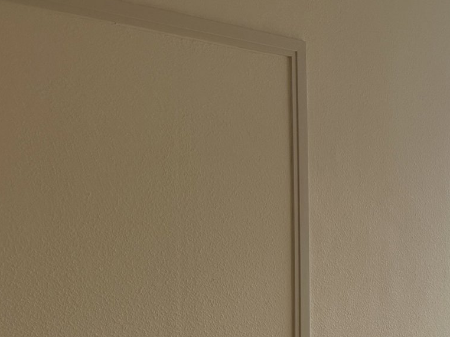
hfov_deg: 28.0
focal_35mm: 63
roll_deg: +0.1
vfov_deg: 22.9
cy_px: 277
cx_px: 498
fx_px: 819
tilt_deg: -3.5
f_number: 1.78
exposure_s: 1/271
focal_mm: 6.86
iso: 80
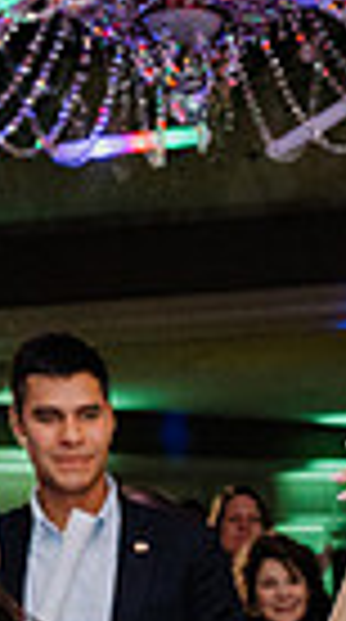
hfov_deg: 11.0
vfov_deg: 18.7
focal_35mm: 106
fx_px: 1740
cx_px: 490
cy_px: 817
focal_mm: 24
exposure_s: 1/160
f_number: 2.8
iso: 2000
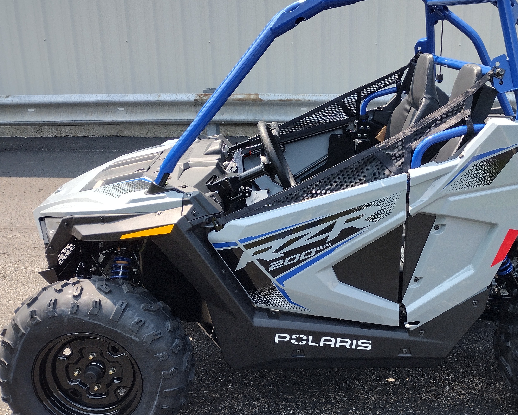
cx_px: 342
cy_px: 230
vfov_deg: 35.6
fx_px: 644
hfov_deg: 43.3
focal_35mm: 42
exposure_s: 1/753
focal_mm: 4.71
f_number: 1.7
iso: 100
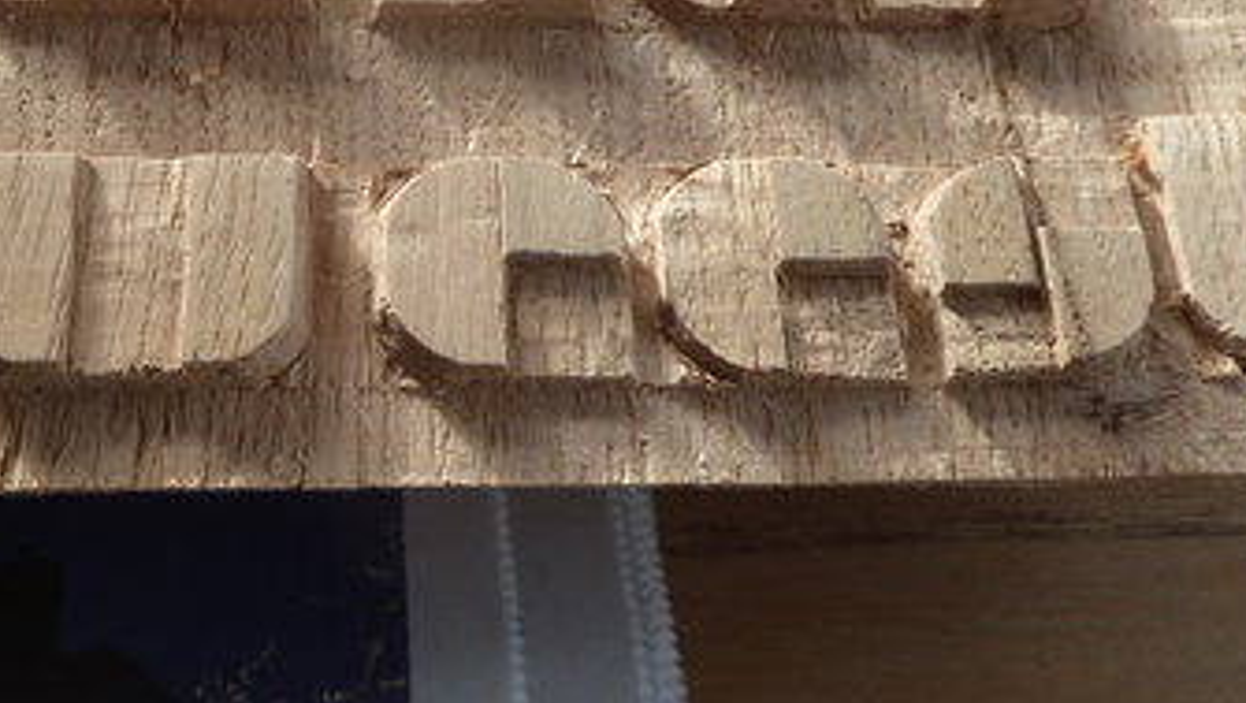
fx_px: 1719
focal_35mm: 52
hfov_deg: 39.0
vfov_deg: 22.6
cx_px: 346
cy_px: 86
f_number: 3.3
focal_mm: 4.1
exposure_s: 1/50
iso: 80
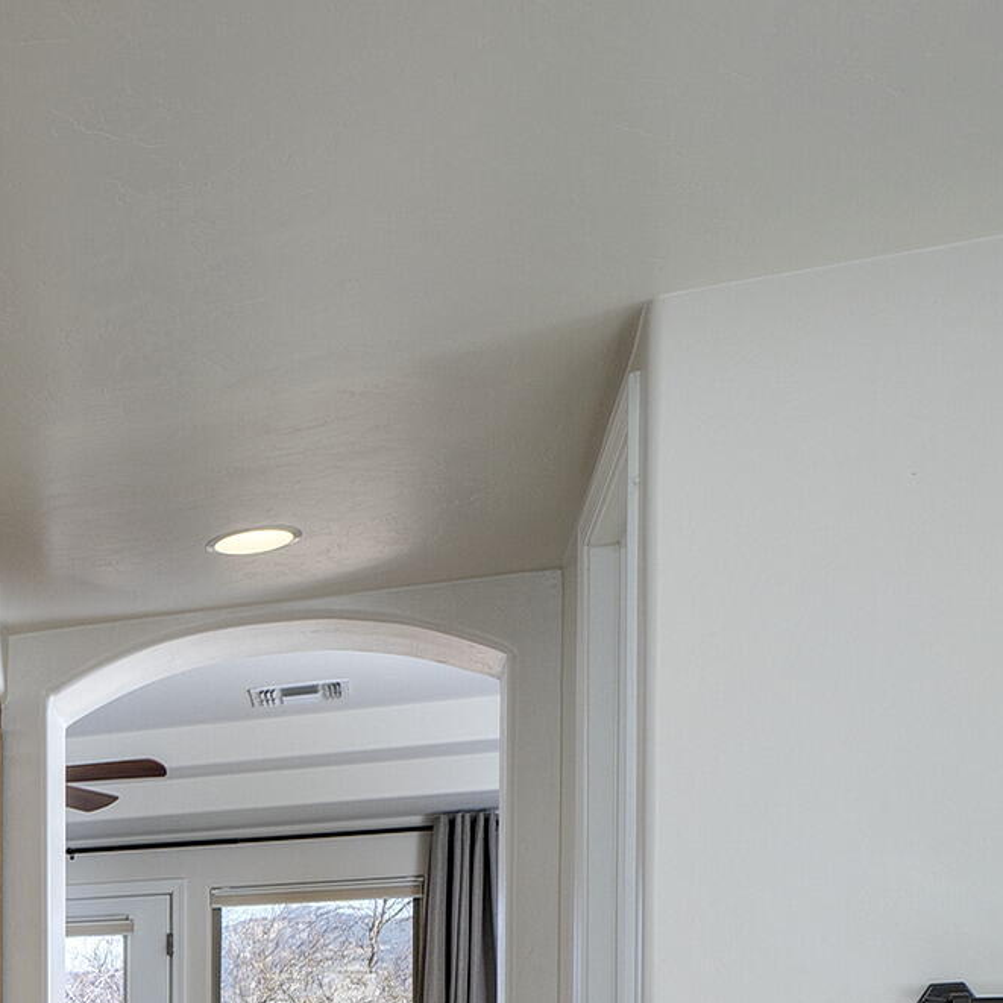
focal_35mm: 54
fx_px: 1770
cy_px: 1161
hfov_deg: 22.9
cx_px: -646
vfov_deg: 28.2
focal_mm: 15
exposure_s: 1/100
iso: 200
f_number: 7.1
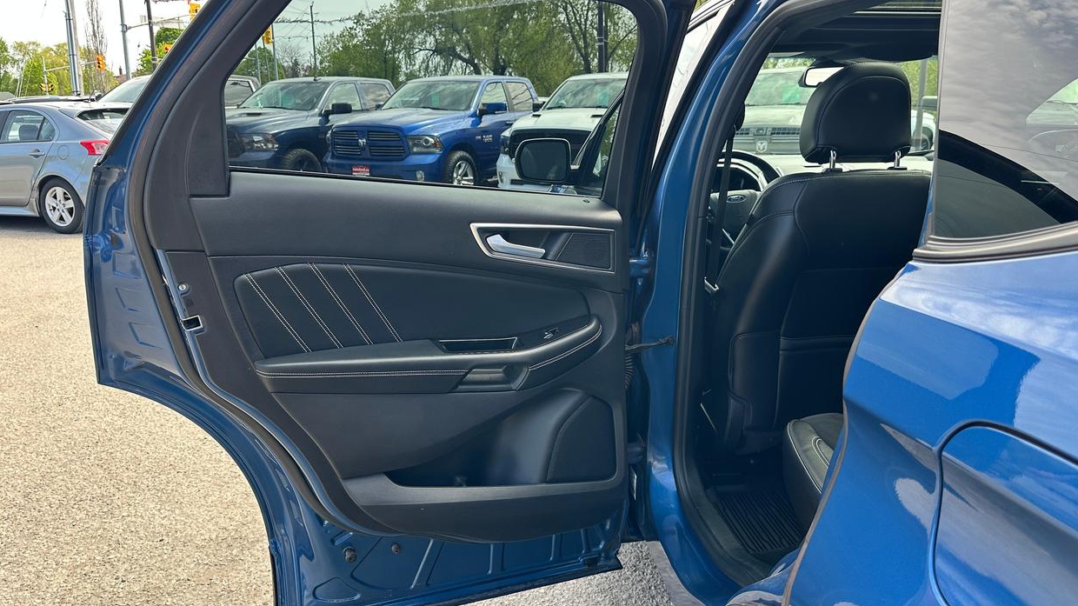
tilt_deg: -12.6
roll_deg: +0.6
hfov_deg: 69.9
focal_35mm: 27
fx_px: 772
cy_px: 298
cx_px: 552
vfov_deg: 42.9
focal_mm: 6.86
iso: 80
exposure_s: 1/458
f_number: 1.78
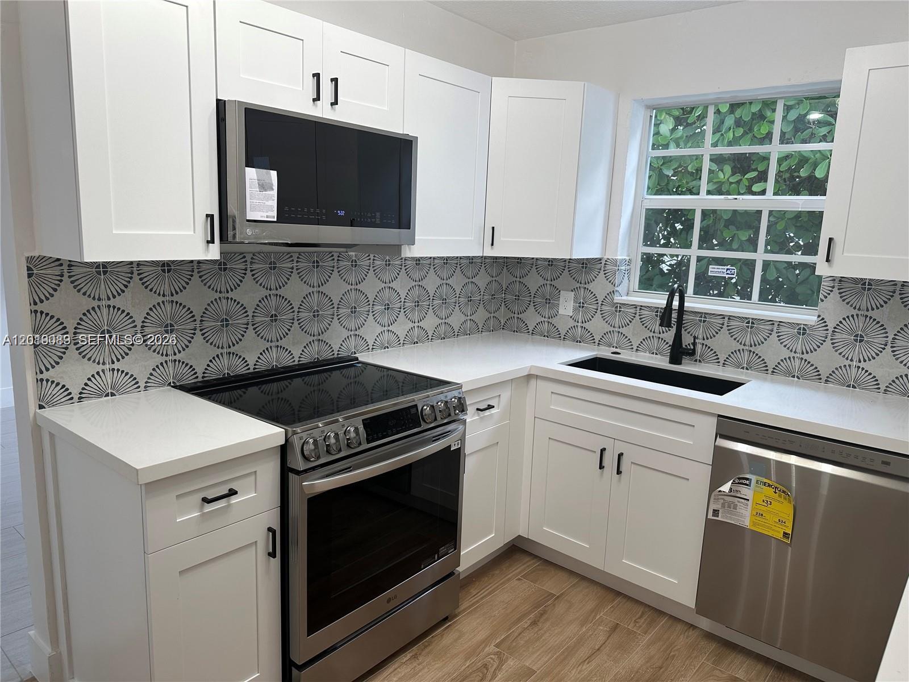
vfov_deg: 56.8
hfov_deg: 71.6
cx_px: 454
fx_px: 630
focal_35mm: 24
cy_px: 341
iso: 100
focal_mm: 6.86
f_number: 1.78
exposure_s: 1/120
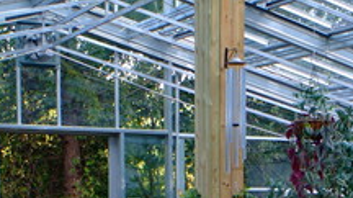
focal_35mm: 102
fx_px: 954
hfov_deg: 20.3
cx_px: 352
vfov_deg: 11.1
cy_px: 342
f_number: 4
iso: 200
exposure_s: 1/60
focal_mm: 20
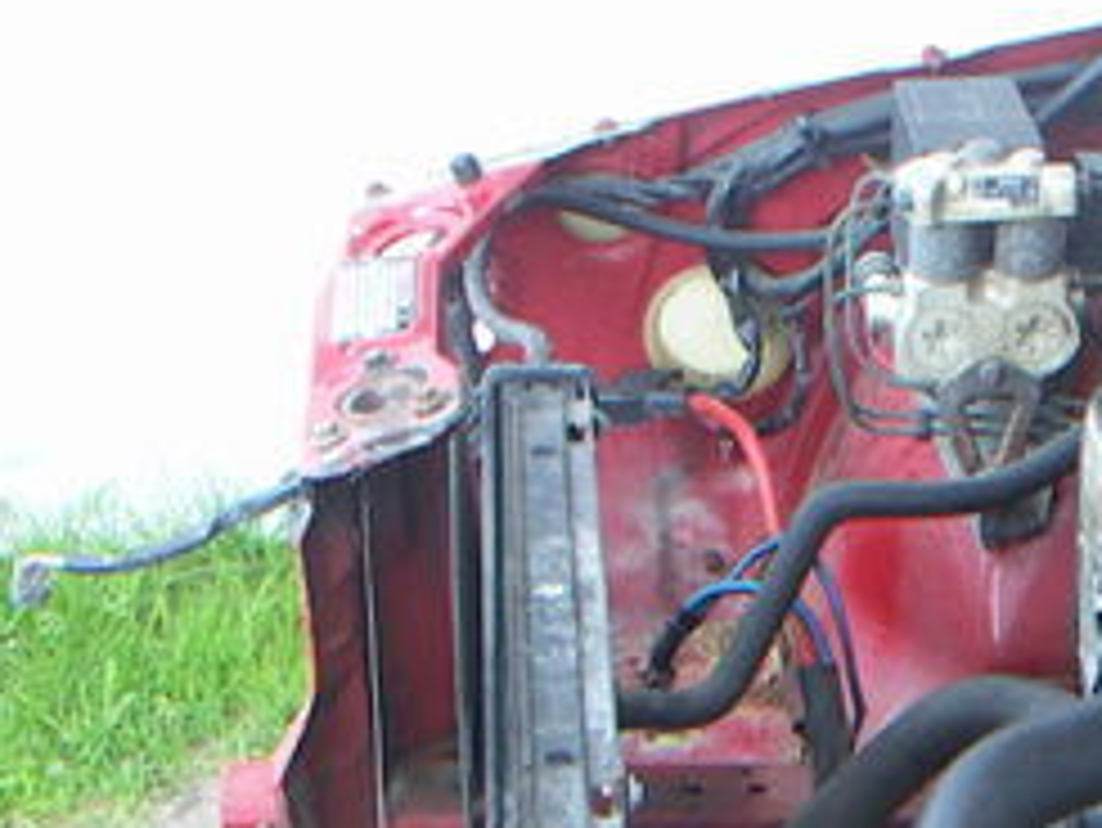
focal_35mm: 94
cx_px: 1138
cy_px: 981
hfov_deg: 20.1
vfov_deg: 15.2
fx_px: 2994
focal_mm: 4.7
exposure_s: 1/50
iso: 64
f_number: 2.8
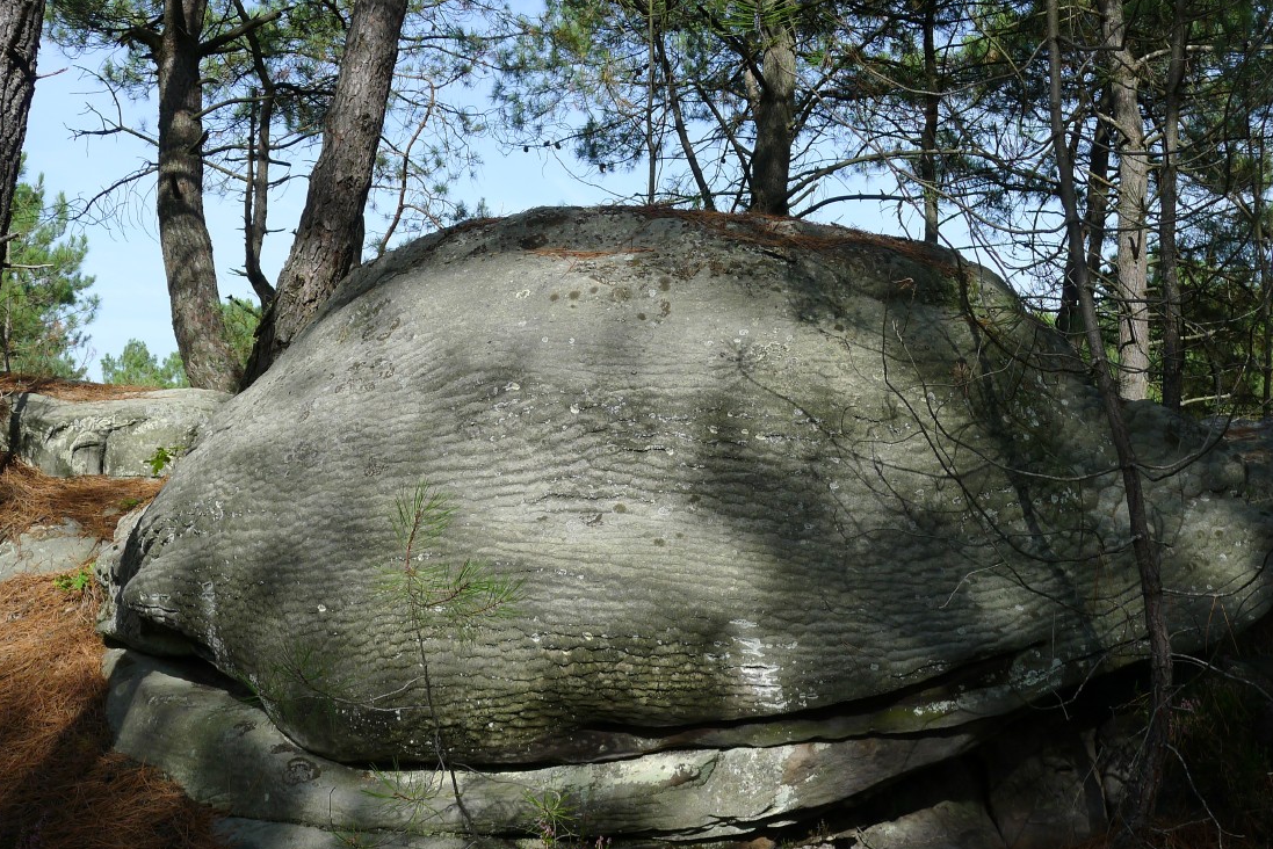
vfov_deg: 28.7
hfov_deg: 41.9
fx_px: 1662
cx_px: 587
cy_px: 419
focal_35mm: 47
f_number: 4
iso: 80
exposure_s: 1/500
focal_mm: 9.2
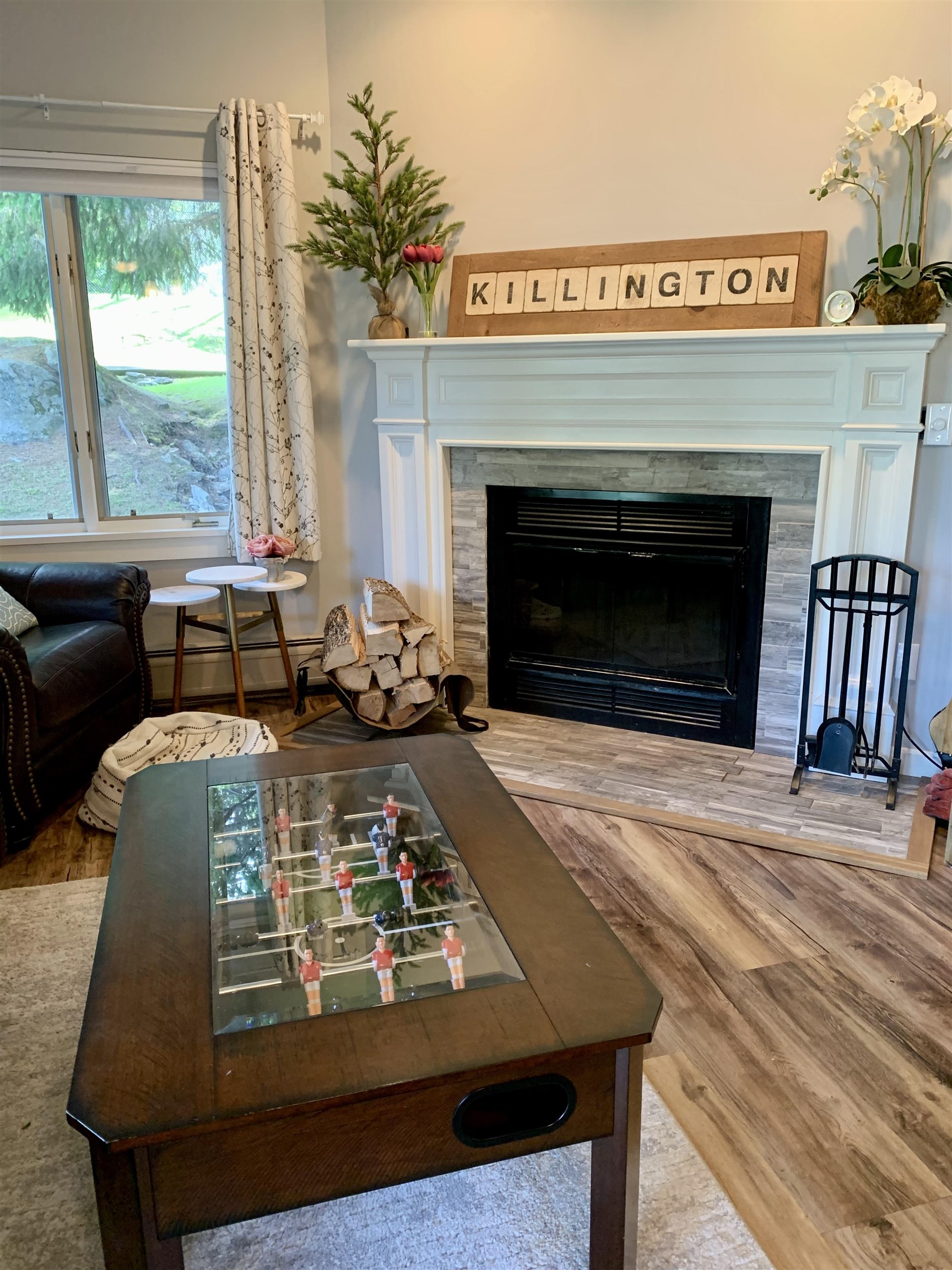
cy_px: 635
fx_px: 953
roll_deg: -0.2
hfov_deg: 53.1
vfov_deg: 67.3
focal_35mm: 26
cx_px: 476
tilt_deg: -13.6
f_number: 1.8
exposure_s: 1/60
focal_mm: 4.25
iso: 250
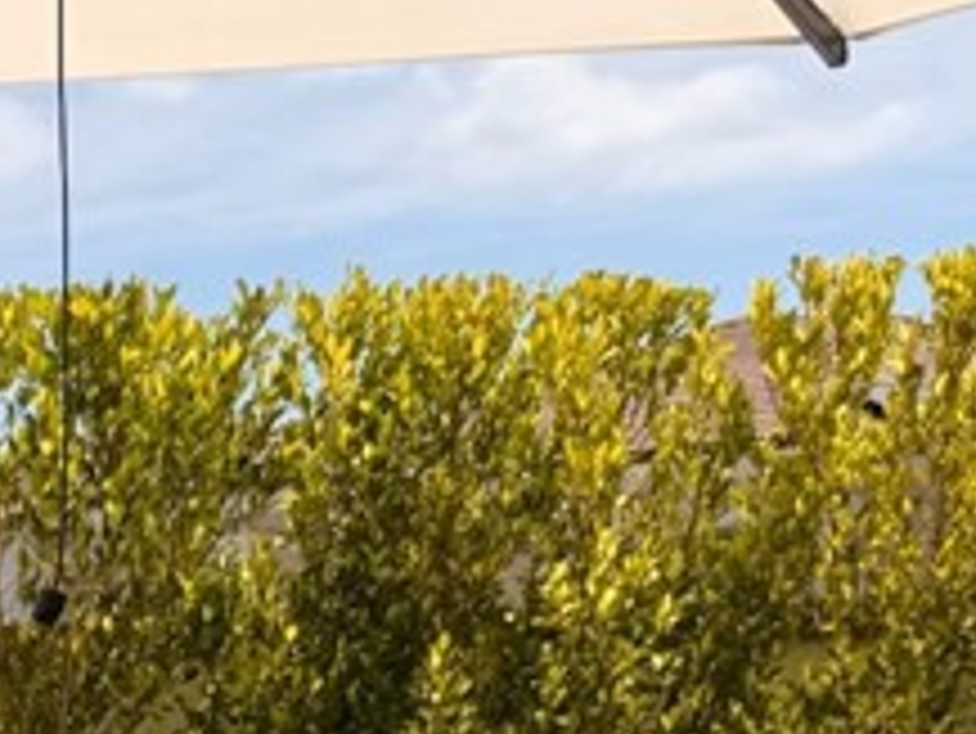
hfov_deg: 16.1
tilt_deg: -14.2
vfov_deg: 11.5
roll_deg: -0.3
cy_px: 1567
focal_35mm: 113
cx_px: -436
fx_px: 3188
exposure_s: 1/4405
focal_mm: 6.76
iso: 100
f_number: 1.78
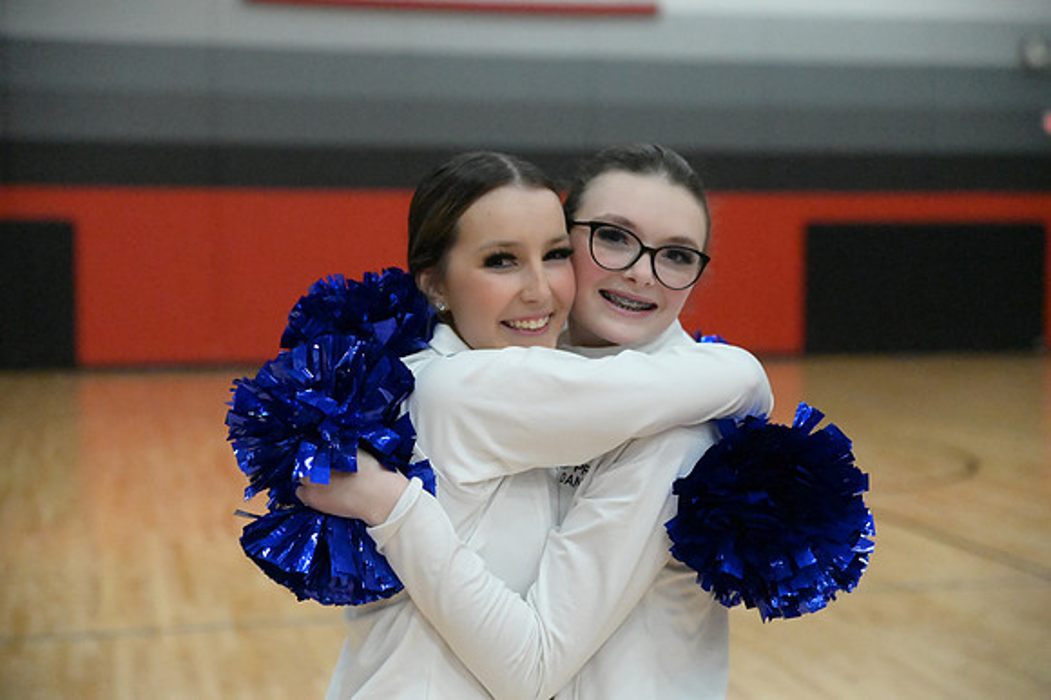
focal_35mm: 60
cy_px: 350
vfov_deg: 22.6
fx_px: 1751
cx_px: 526
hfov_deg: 33.4
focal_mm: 60
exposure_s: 1/8000
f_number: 2.8
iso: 32000
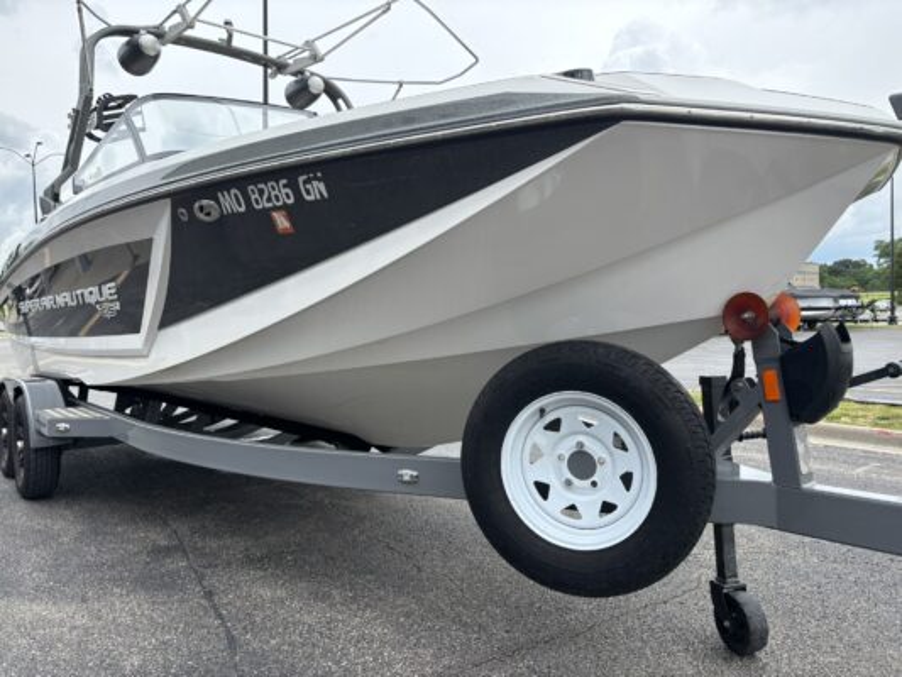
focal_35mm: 26
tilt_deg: -1.3
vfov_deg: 53.1
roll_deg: +2.4
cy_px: 338
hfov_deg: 67.3
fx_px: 678
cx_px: 451
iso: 50
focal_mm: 5.96
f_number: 1.6
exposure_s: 1/1344
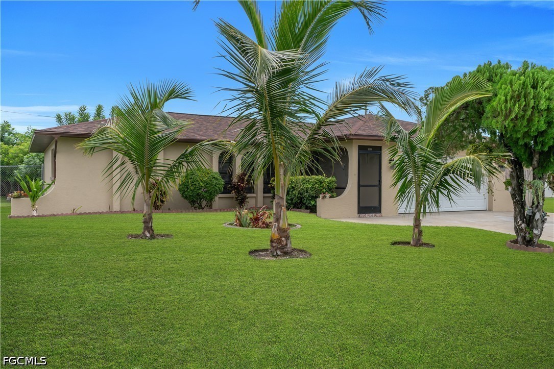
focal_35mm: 30
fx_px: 462
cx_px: 277
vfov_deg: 43.6
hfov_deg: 61.9
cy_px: 184
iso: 100
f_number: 8
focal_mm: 20
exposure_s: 1/320
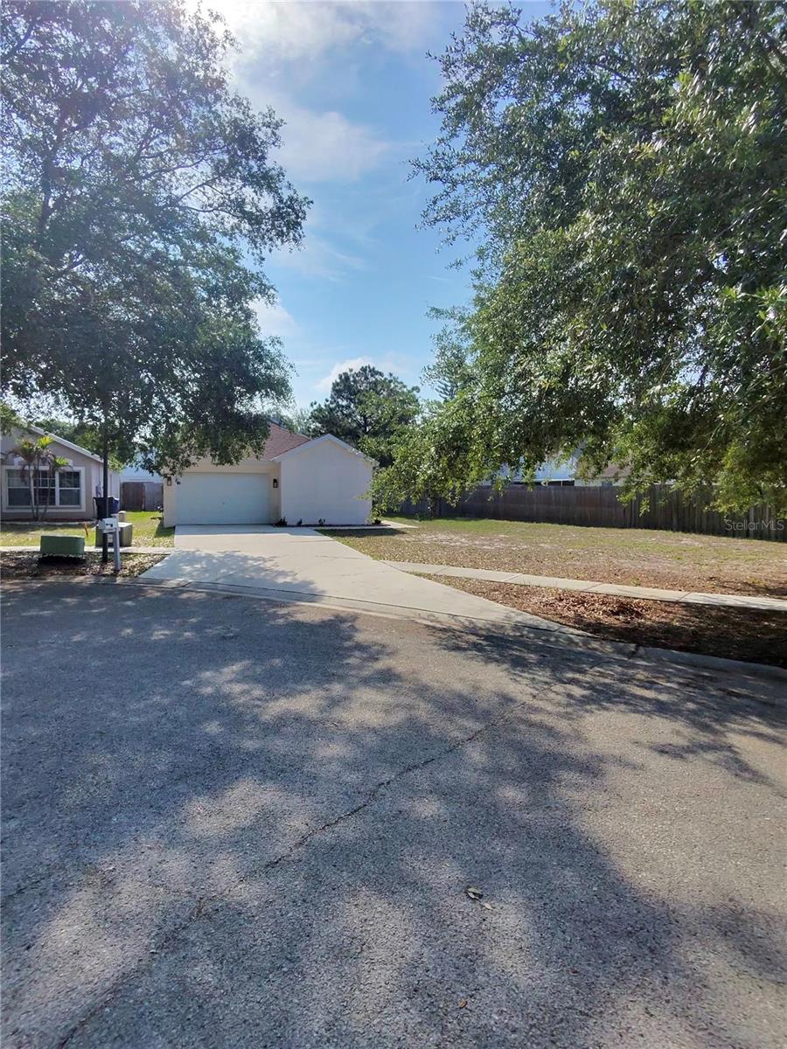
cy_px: 524
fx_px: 394
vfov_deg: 106.2
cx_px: 394
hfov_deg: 89.9
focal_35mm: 13
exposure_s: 1/1111
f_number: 2.2
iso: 54
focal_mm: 2.24
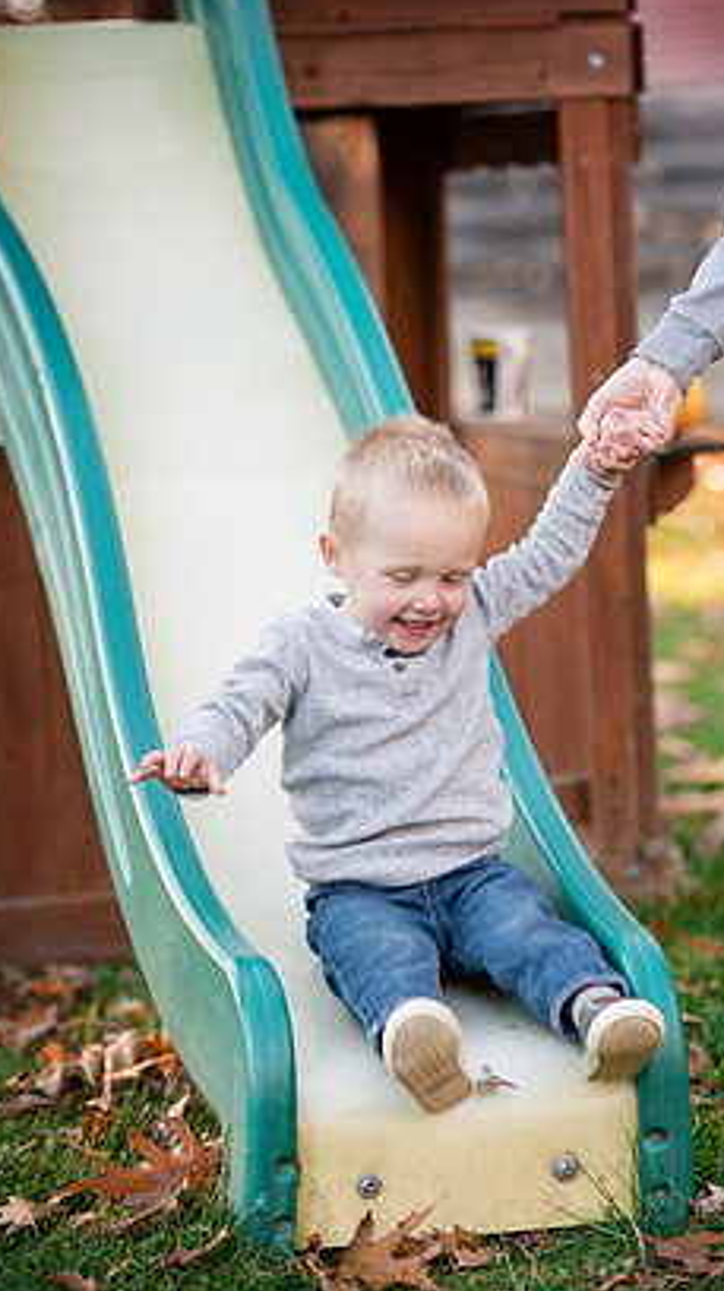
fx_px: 4820
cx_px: 455
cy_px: 671
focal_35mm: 141
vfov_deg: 15.2
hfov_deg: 8.6
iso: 500
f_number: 3.2
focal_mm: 122
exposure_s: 1/320
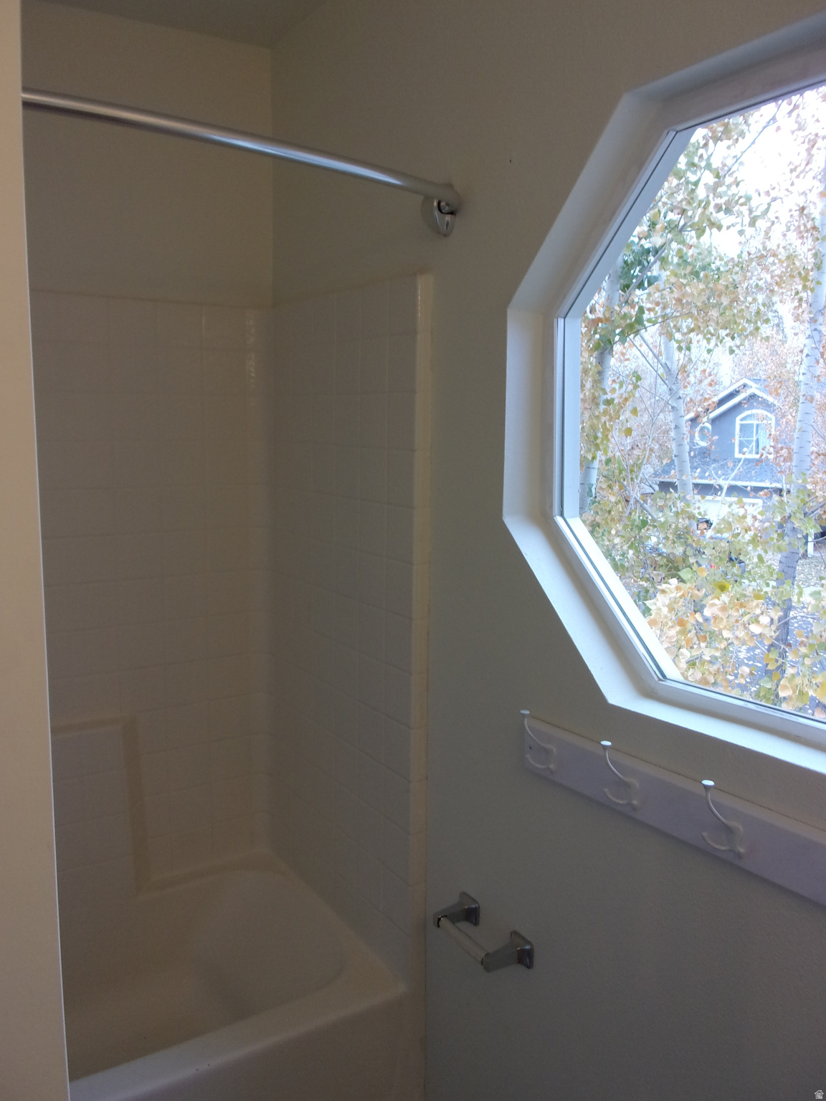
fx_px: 891
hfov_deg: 49.7
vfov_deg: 63.4
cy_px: 550
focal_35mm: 28
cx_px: 413
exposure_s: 1/34
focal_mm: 5.1
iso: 132
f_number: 3.9
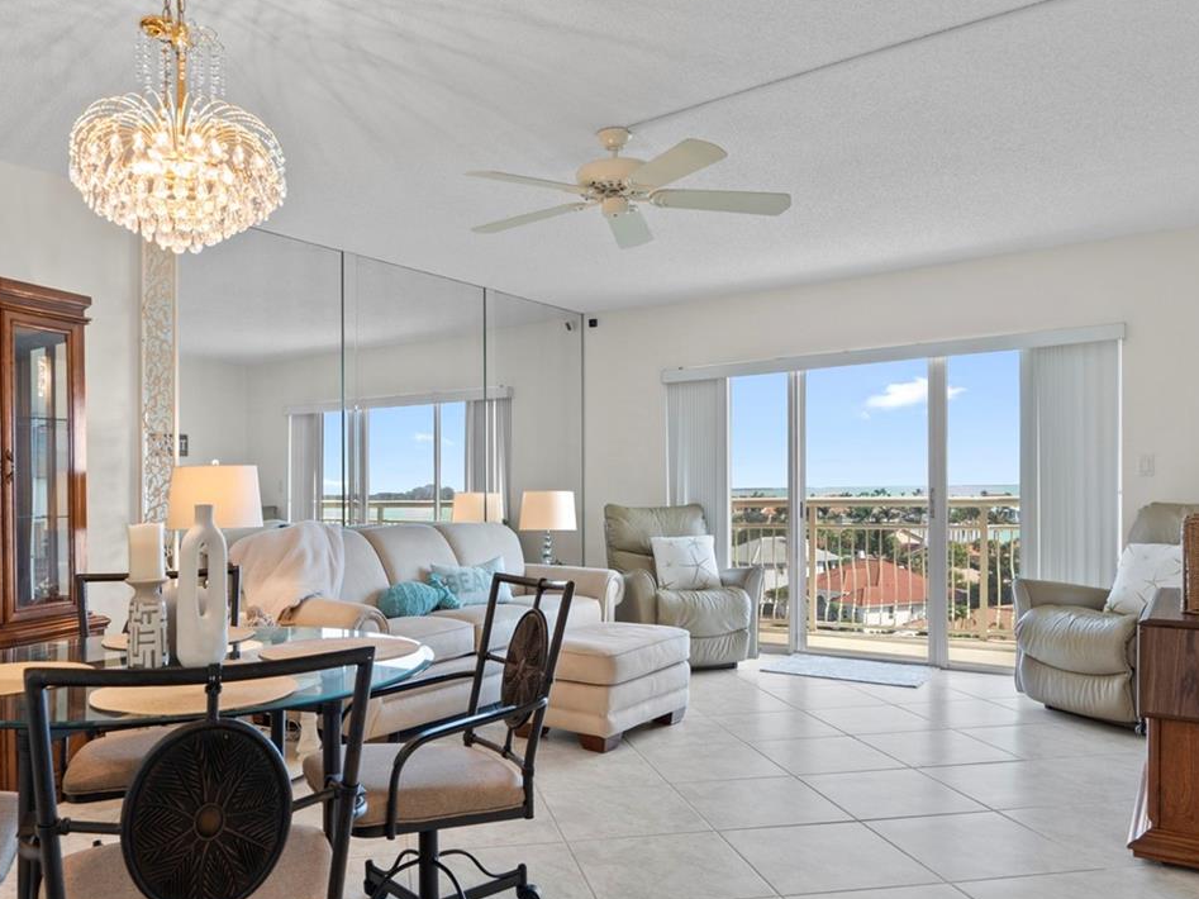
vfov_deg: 52.9
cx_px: 527
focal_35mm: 26
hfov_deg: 67.1
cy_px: 514
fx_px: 900
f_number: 9
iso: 250
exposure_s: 1/1.67
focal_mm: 16
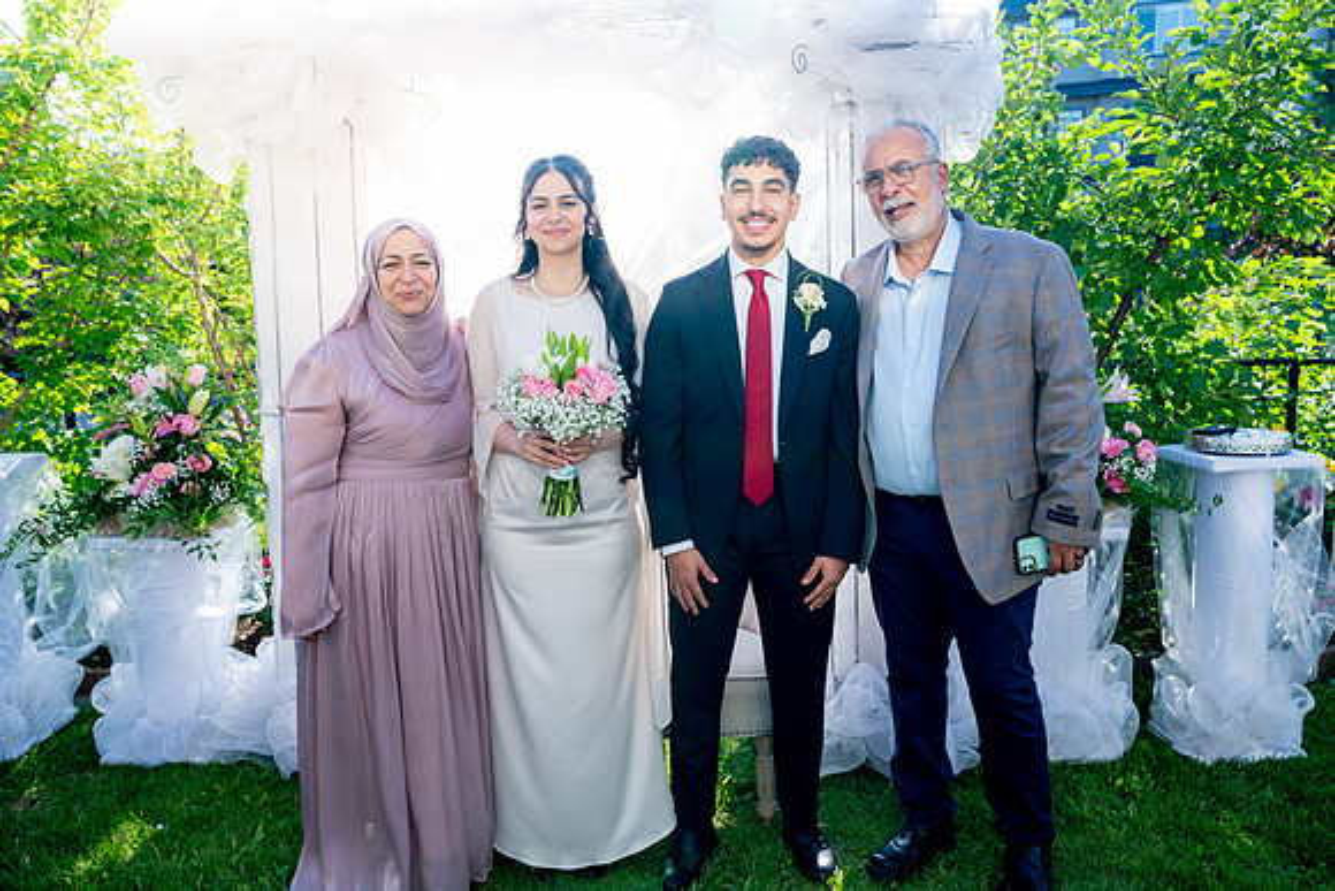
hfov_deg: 65.5
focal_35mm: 28
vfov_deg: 46.4
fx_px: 1039
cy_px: 446
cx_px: 668
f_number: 3.5
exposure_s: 1/500
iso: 200
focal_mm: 28
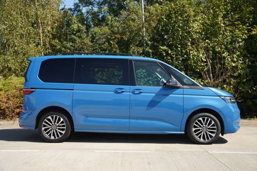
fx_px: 264
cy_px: 86
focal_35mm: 37
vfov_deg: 35.9
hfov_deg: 51.9
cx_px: 128
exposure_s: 1/200
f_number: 4.5
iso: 100
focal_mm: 37
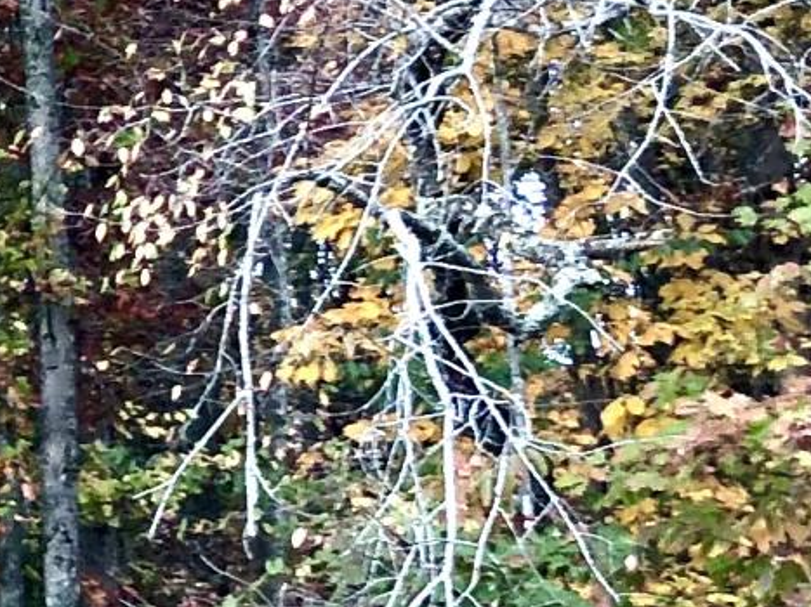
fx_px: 4216
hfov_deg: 10.2
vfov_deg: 8.2
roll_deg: +2.6
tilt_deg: +3.9
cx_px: -738
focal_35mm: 180
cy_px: 591
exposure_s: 1/120
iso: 64
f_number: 1.8
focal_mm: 3.99
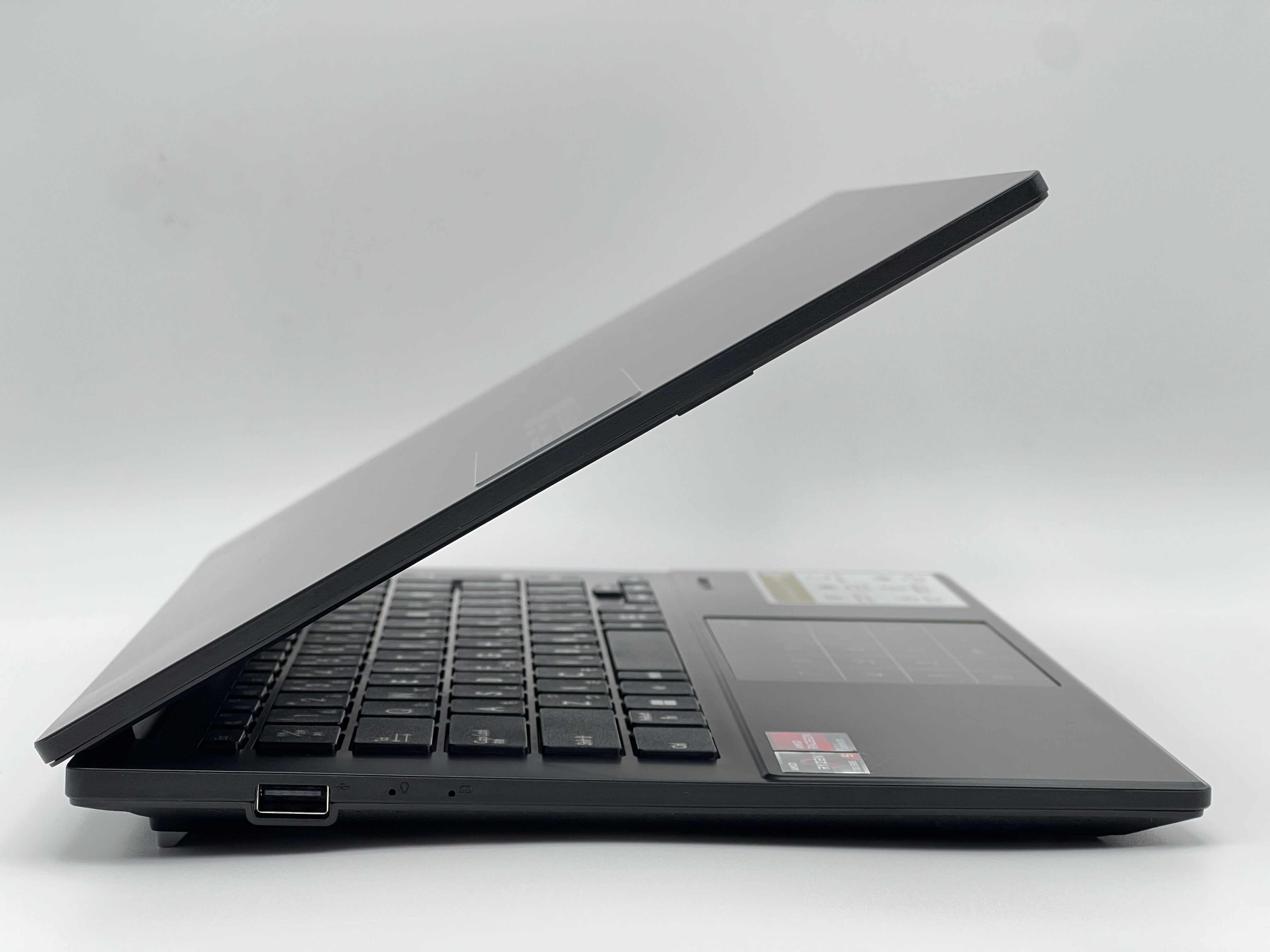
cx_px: 635
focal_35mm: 77
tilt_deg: -4.4
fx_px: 2825
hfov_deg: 25.3
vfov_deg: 19.1
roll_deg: +0.8
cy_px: 476
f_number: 2.8
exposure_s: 1/100
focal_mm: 9
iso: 64
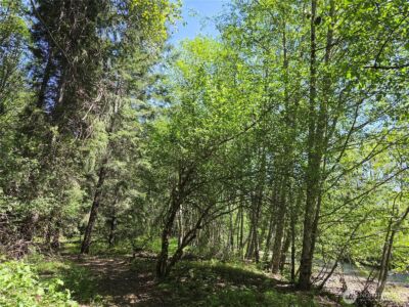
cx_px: 204
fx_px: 272
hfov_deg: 73.9
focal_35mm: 23
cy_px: 154
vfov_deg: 58.9
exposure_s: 1/796
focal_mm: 5.4
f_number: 1.8
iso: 80
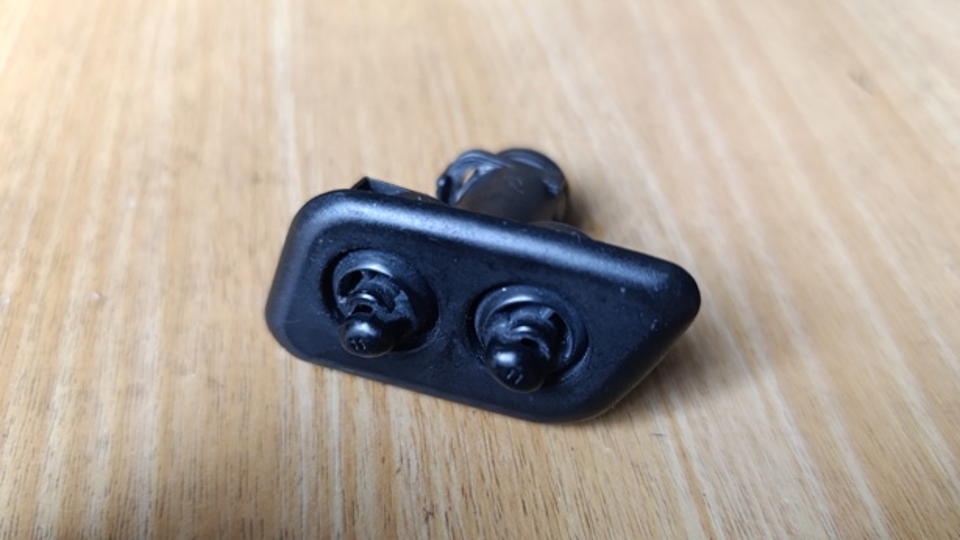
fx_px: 662
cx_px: 486
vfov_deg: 44.1
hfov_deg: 71.9
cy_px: 334
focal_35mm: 26
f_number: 1.6
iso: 1000
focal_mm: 6.14
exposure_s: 1/33.3
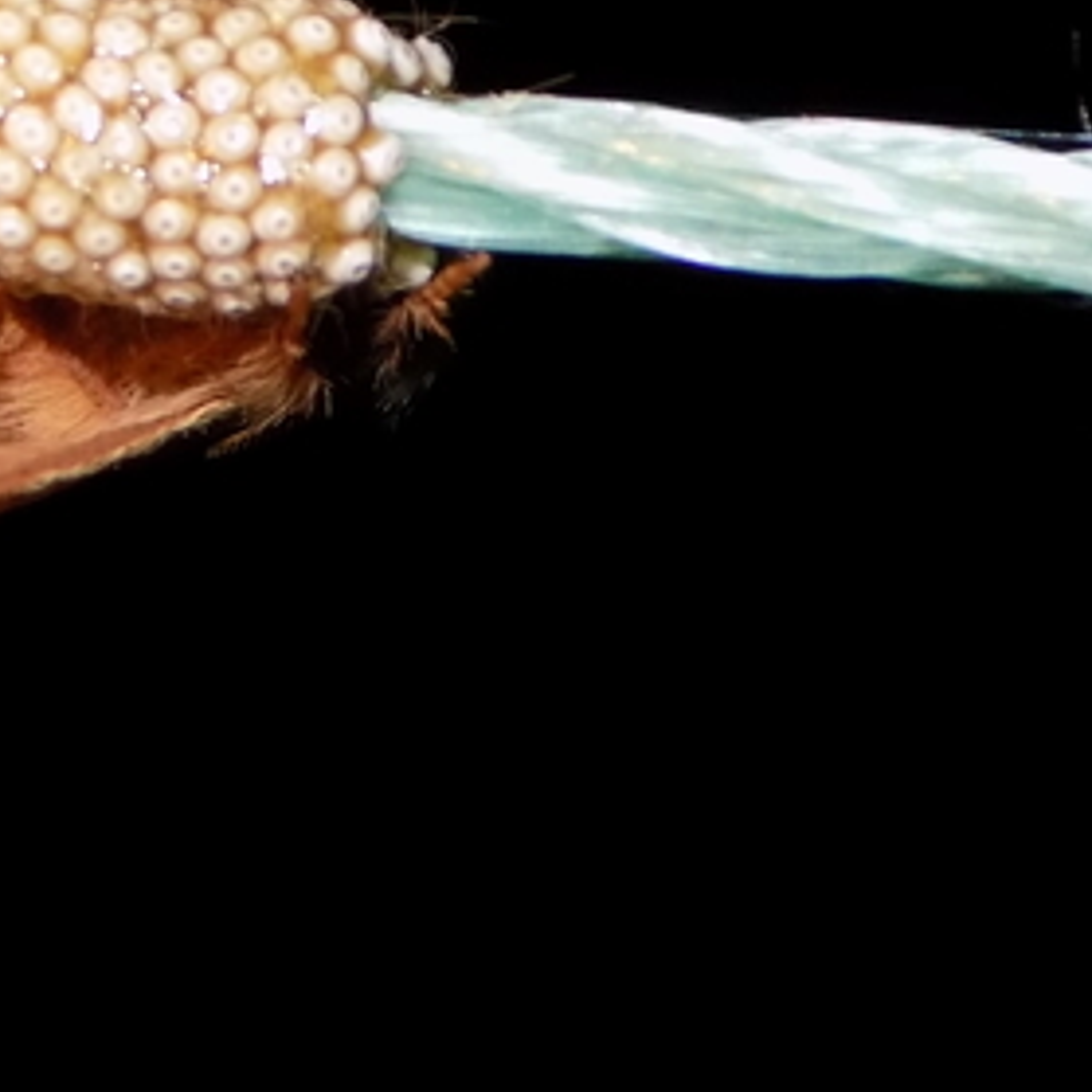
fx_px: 11385
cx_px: -260
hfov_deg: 5.5
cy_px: 235
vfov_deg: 5.5
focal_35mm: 319
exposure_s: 1/30
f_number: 4.8
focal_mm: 20.9
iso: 200
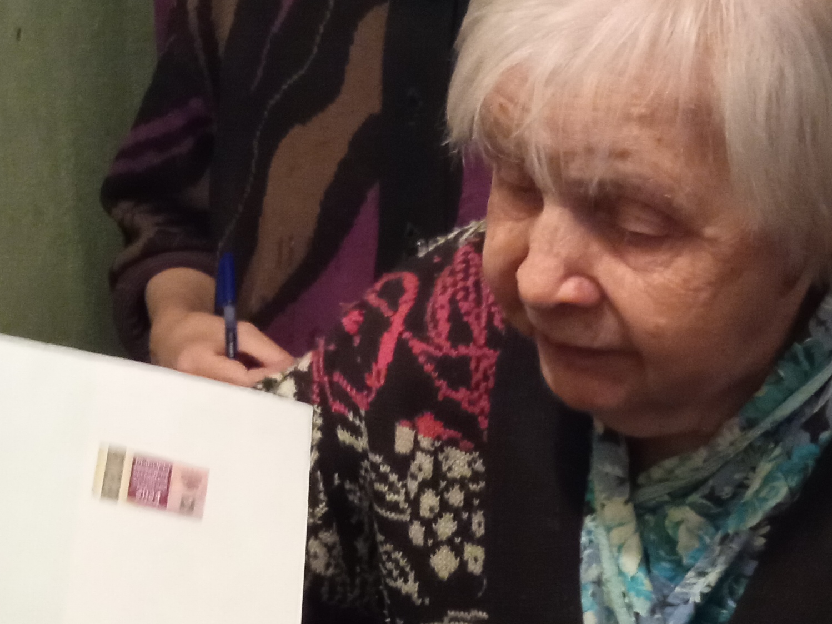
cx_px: 395
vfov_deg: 19.3
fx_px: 1802
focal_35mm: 75
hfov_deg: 26.0
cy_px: 544
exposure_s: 1/20
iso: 1260
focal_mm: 3.79
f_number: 2.2
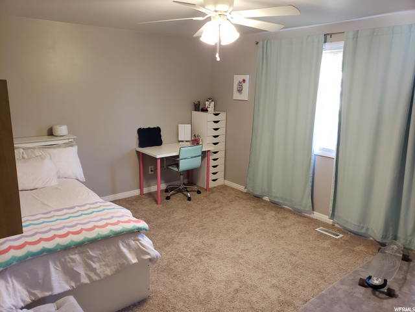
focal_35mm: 26
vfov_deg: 53.1
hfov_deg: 67.3
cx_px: 208
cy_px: 156
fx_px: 312
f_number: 2.4
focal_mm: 4.3
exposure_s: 1/30
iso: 250
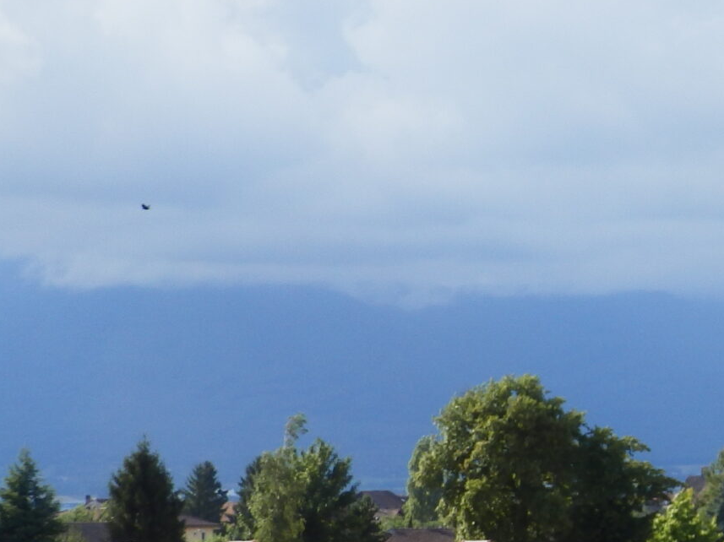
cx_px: 1050
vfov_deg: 5.6
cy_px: 286
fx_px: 5498
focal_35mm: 263
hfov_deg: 7.4
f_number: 5.1
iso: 80
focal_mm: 15.5
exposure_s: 1/250
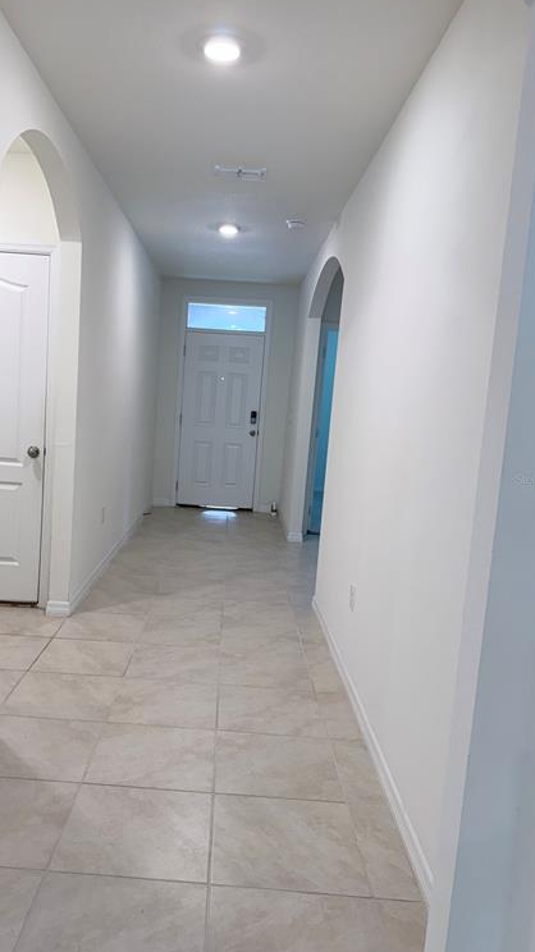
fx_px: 682
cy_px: 479
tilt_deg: -6.7
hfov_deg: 42.6
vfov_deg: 69.9
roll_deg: -4.1
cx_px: 205
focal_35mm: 27
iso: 160
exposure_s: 1/120
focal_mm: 6.76
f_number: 1.78
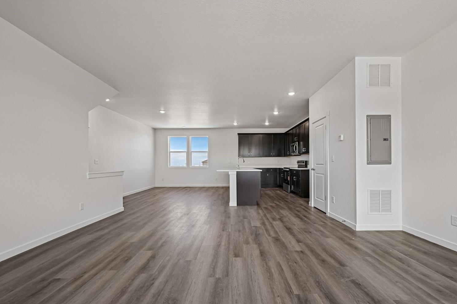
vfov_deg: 77.3
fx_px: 190
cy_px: 159
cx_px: 233
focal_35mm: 15
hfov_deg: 100.4
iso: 100
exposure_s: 1/15
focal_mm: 14
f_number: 10
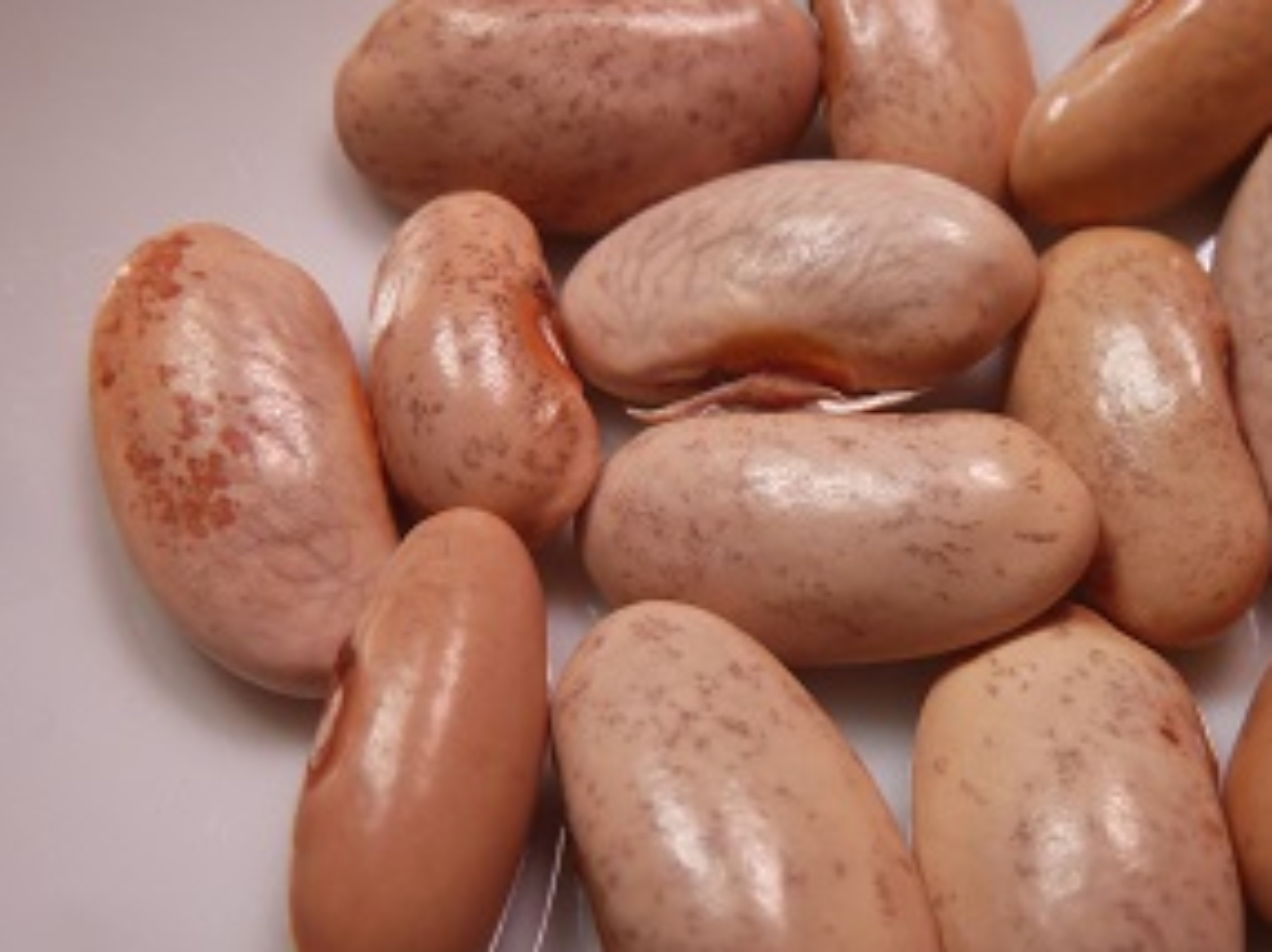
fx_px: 1285
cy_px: 520
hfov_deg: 51.5
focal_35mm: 35
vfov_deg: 40.6
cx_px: 867
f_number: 4
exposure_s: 1/400
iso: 80
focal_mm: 4.1
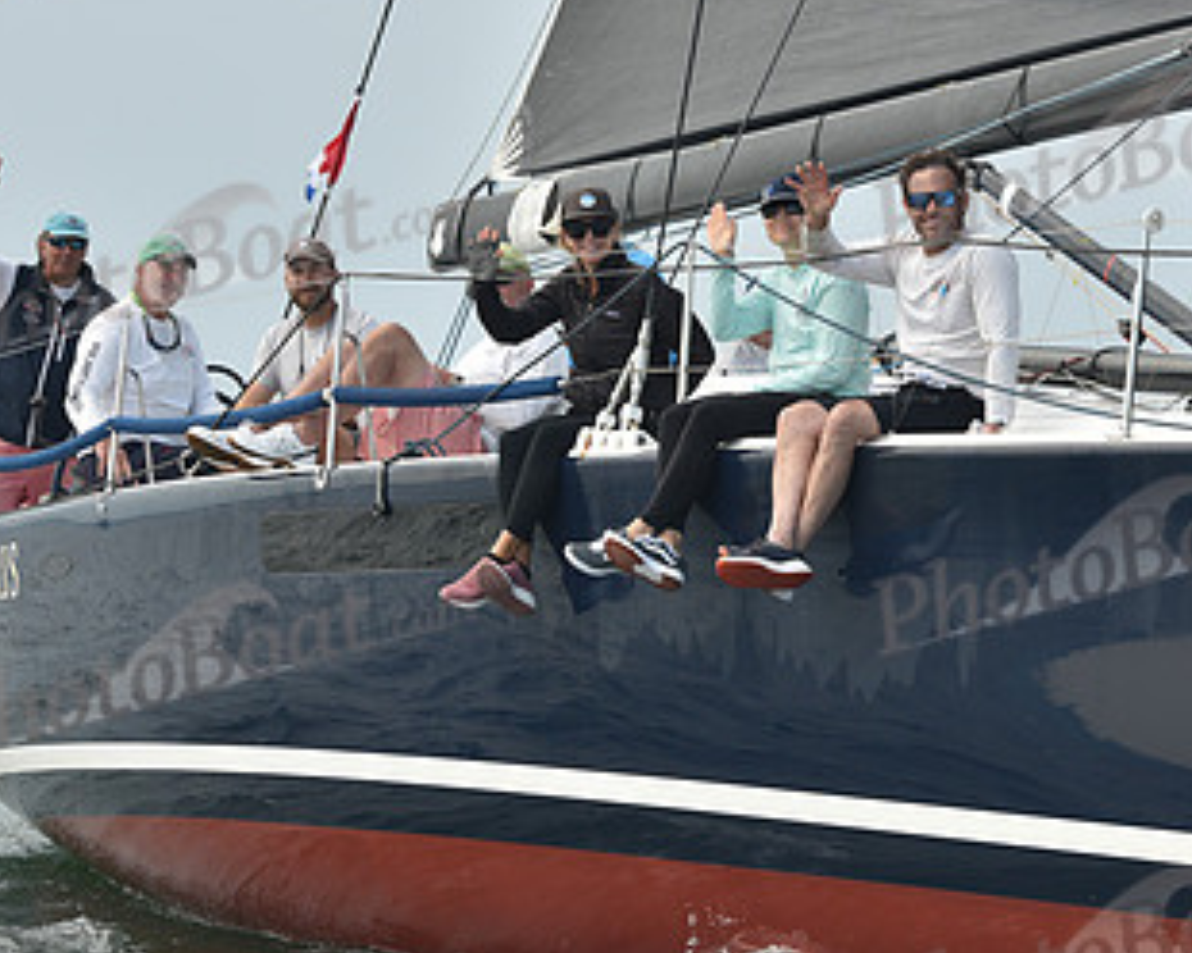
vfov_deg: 7.8
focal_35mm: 197
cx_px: 677
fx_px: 6950
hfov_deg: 9.8
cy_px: 409
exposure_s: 1/640
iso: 250
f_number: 5
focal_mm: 112
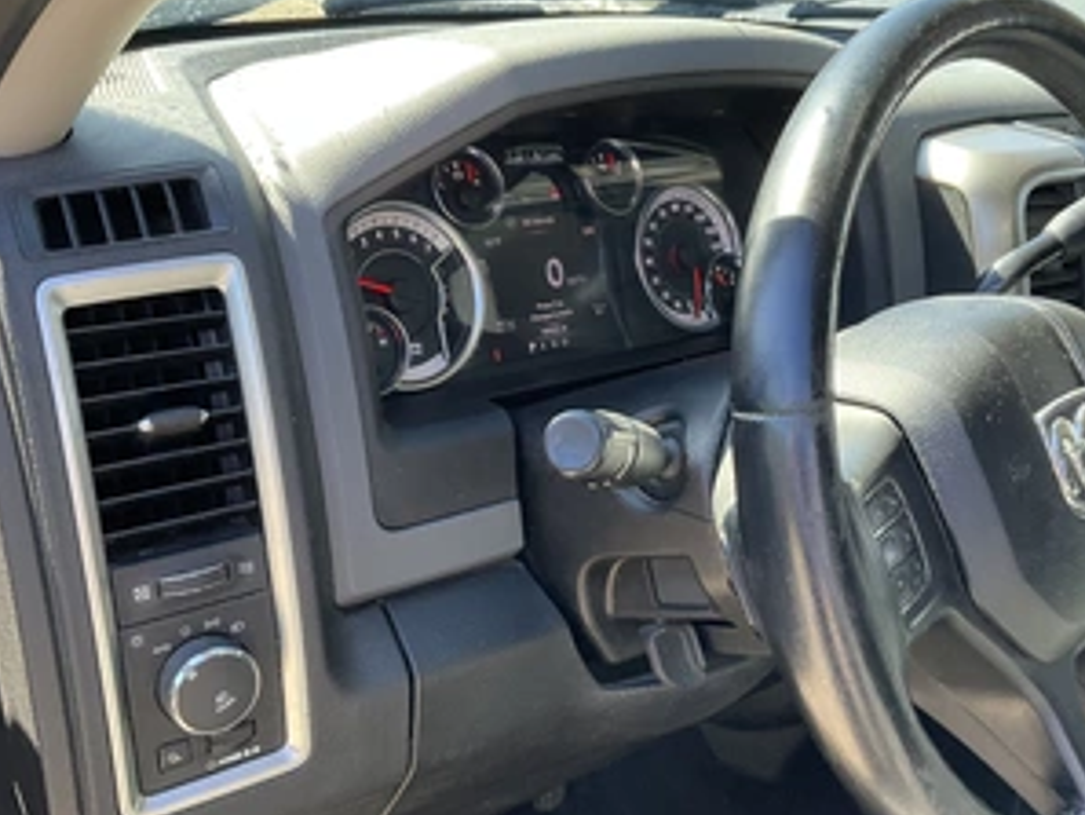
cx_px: 636
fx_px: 1223
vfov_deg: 36.8
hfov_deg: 47.6
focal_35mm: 39
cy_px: 402
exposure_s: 1/122
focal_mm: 3
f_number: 1.8
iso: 40
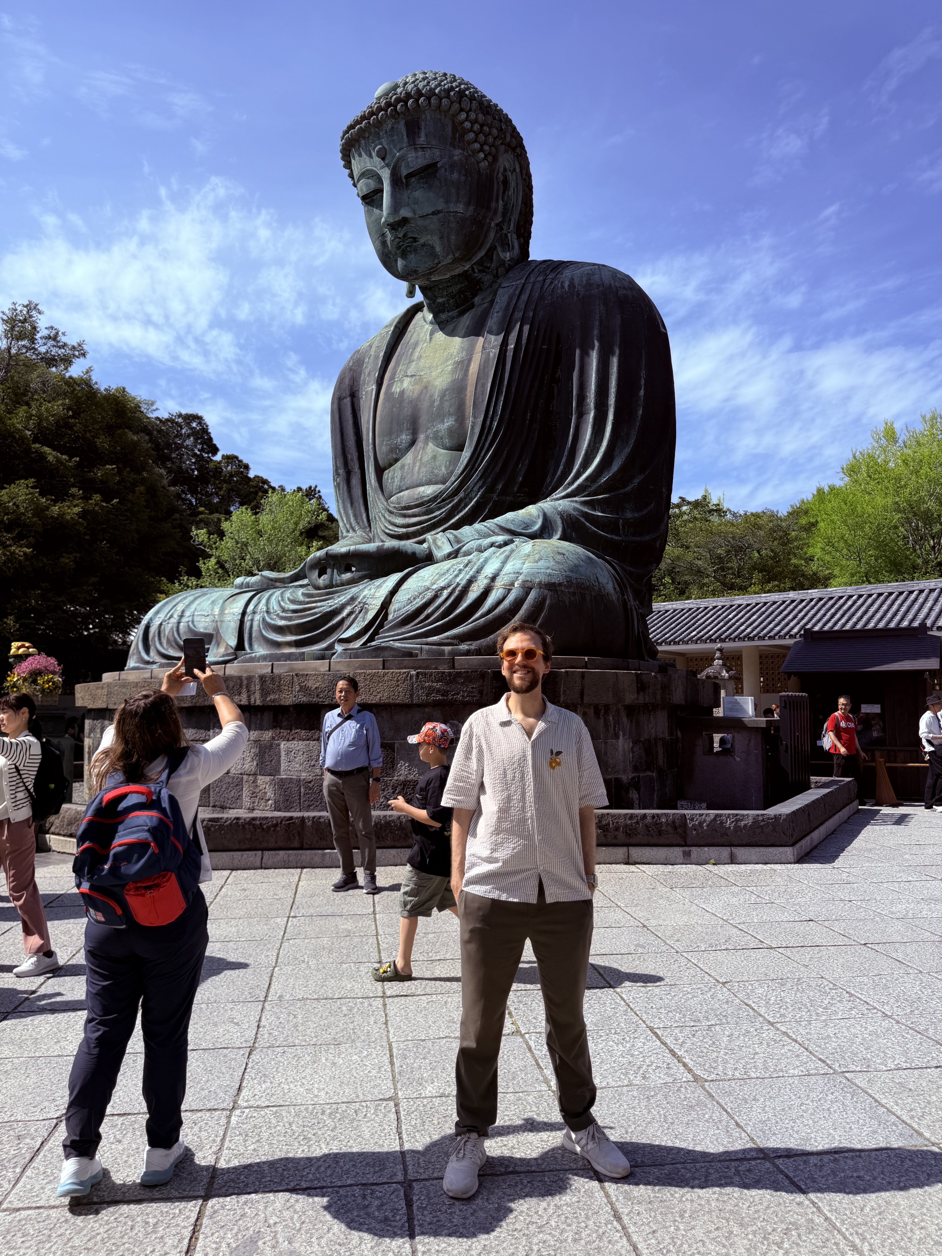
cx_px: 471
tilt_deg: +6.6
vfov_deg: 71.6
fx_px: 871
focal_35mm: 24
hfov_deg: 56.8
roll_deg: +0.7
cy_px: 628
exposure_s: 1/4405
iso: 80
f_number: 1.78
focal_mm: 6.76
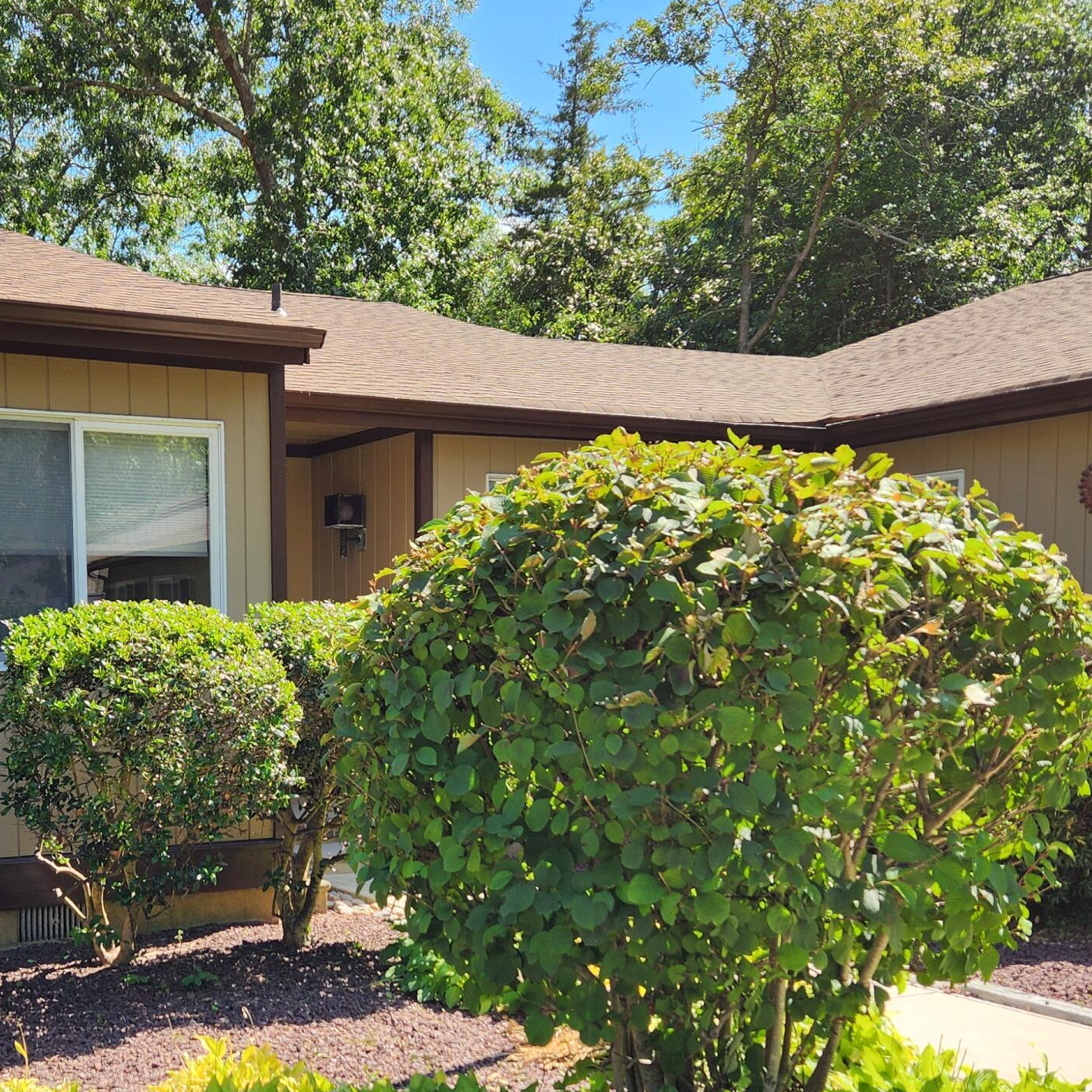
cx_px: 272
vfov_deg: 38.5
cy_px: 766
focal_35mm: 43
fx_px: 1535
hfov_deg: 38.2
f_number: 1.8
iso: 20
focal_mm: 5.4
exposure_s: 1/713
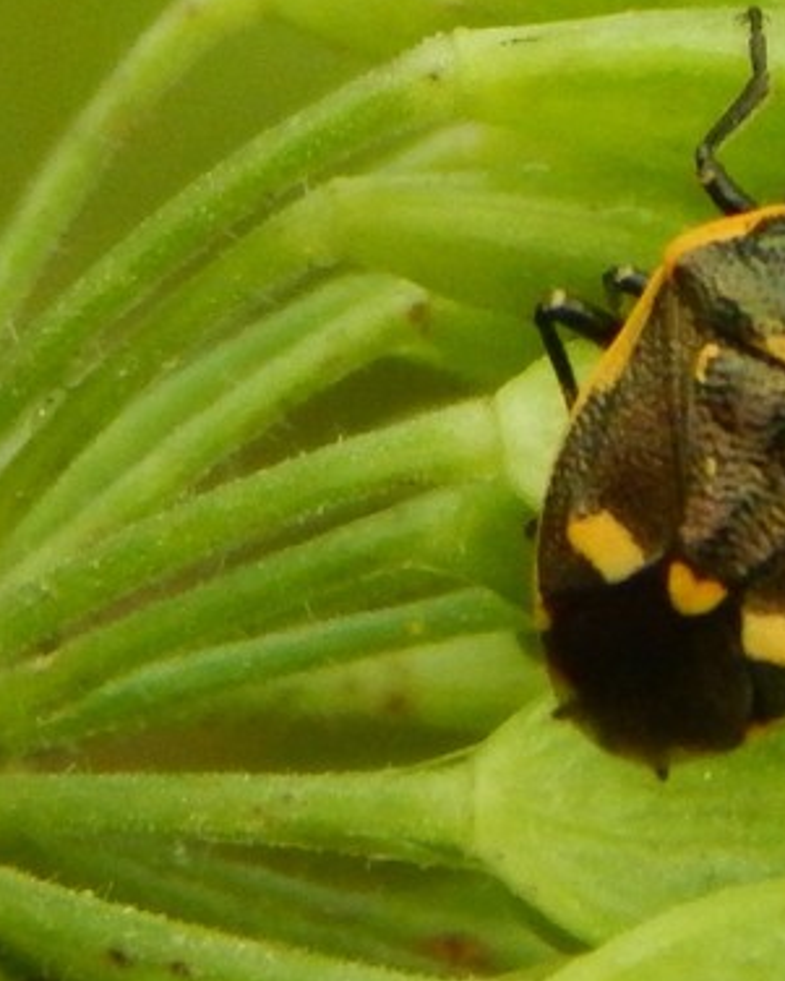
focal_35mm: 403
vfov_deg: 4.8
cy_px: 339
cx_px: 794
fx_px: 11699
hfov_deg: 3.8
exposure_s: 1/200
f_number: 5.3
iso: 400
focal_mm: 32.8
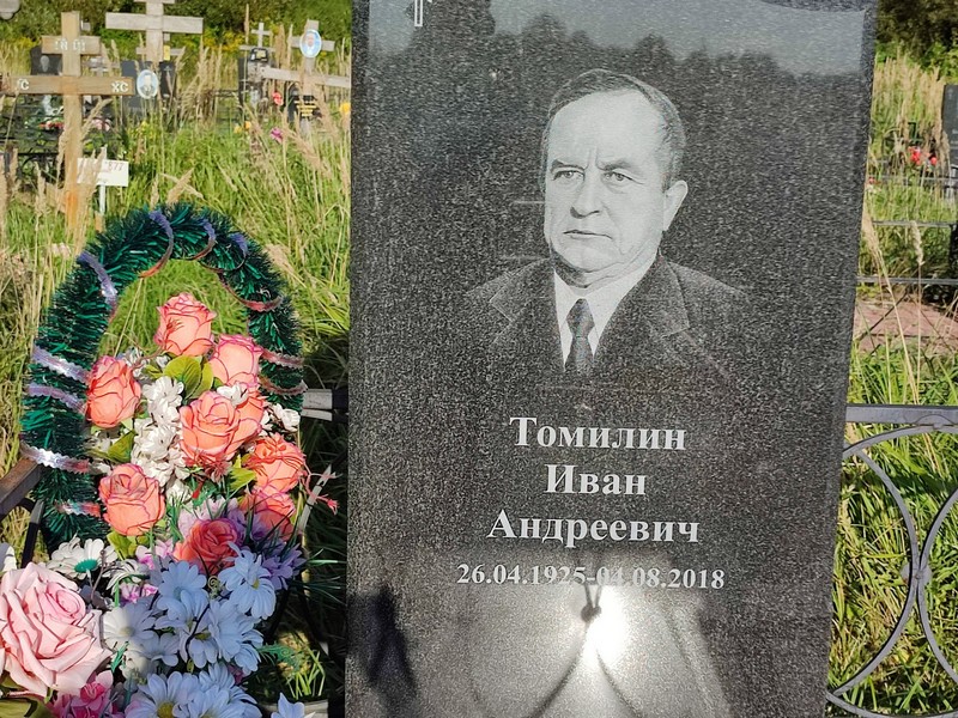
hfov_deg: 69.4
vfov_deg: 54.9
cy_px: 359
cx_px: 479
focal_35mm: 25
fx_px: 692
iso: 50
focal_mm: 6.04
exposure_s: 1/1029
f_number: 1.9
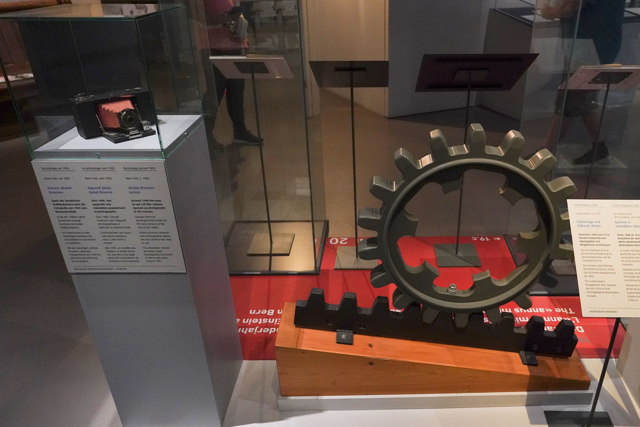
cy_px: 214
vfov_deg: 53.1
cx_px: 320
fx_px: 427
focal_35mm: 24
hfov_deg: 73.7
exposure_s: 1/80
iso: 5000
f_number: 4.5
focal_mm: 24
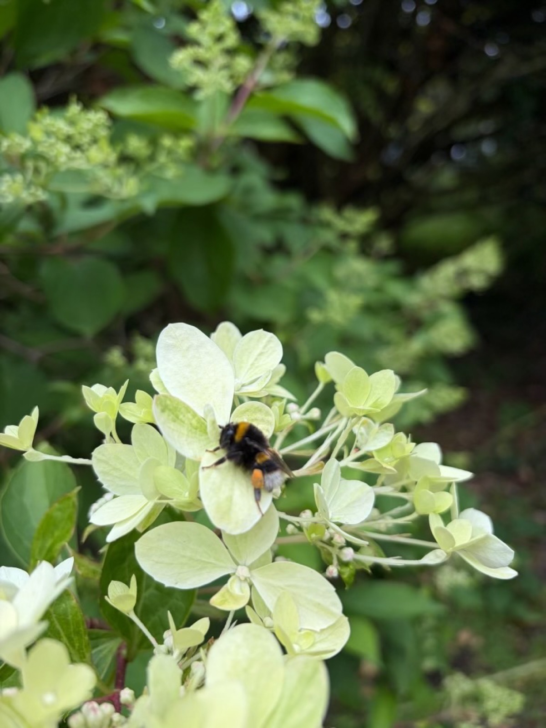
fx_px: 547
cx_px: 273
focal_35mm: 26
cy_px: 364
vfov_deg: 67.3
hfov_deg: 53.1
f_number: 1.6
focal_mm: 5.96
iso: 50
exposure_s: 1/724
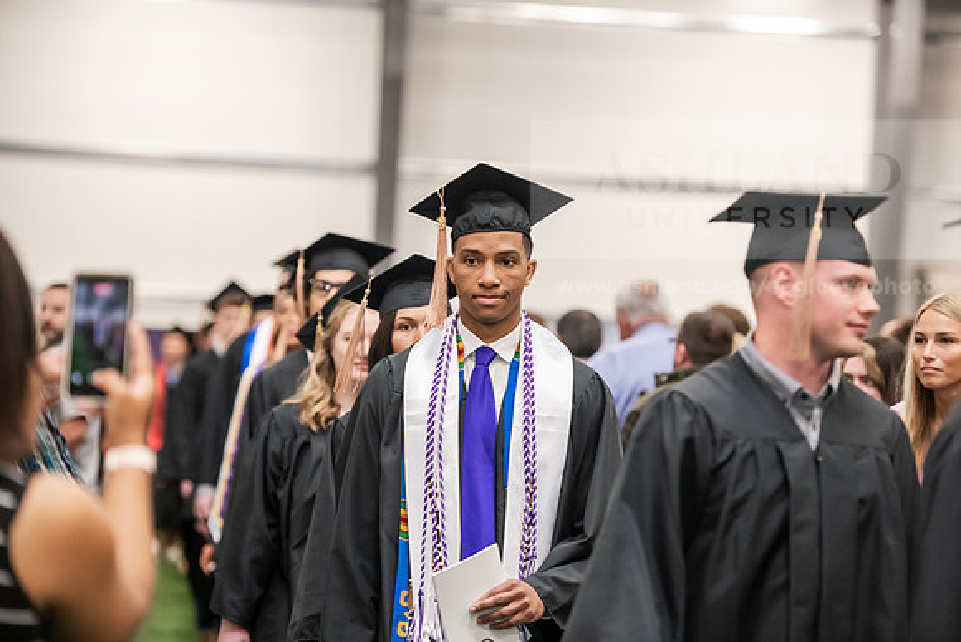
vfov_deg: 11.2
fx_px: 3257
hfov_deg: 16.8
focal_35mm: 122
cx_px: 480
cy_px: 321
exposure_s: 1/200
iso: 2500
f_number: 3.2
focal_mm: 122
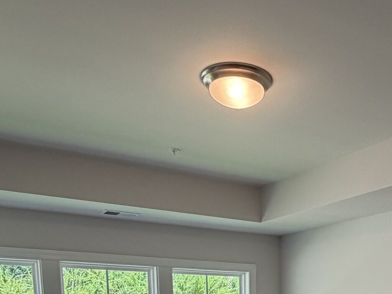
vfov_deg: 26.0
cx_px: 308
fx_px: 521
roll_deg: +0.1
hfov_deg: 39.8
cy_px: 401
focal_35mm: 46
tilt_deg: -8.5
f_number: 2.2
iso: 100
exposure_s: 1/121
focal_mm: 2.22
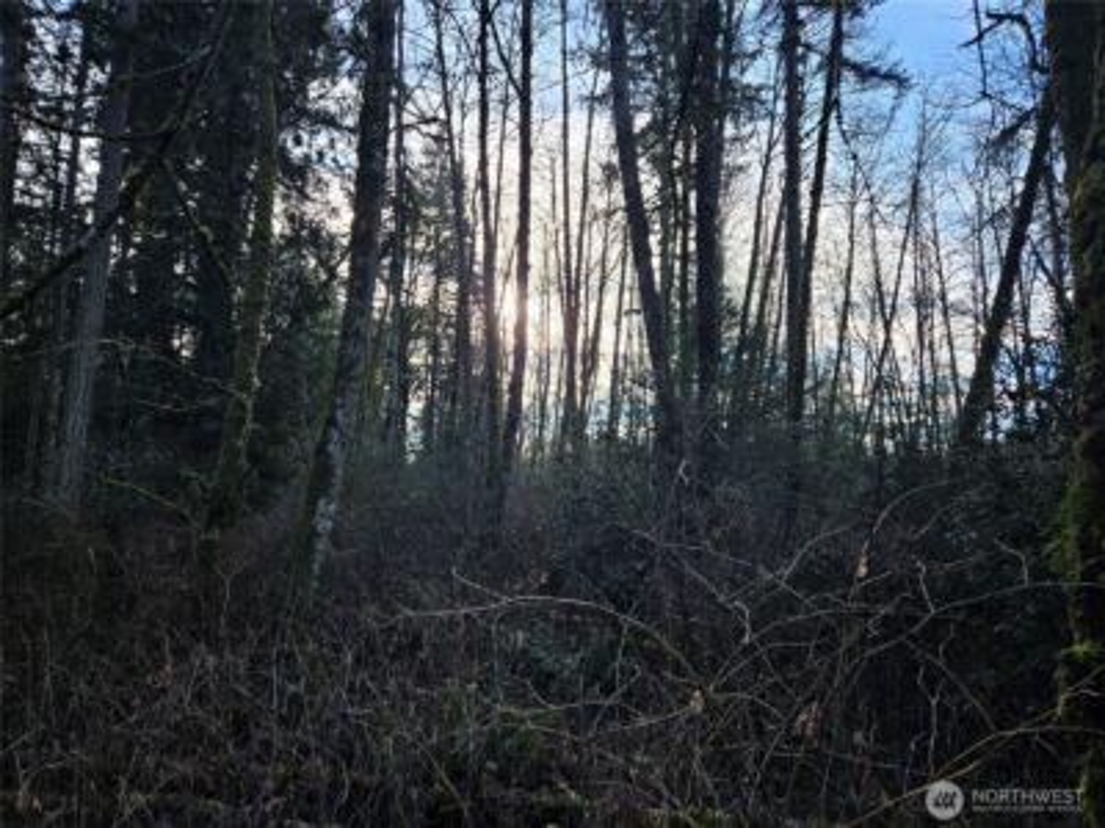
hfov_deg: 73.9
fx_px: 734
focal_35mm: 23
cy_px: 414
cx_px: 552
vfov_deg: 58.9
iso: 25
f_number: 1.8
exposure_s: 1/621
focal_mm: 5.4
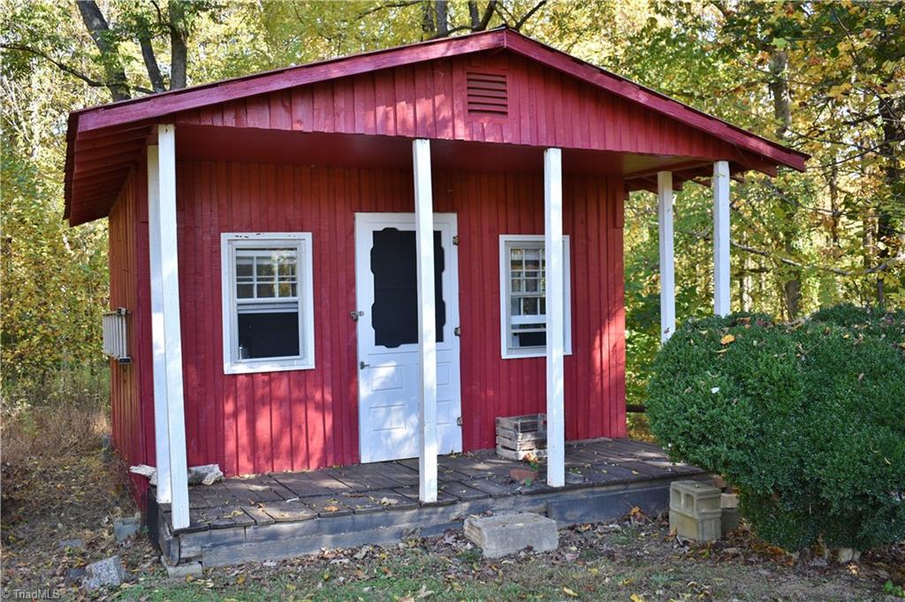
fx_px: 905
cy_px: 301
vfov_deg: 36.8
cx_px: 452
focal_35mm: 36
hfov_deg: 53.1
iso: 400
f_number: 4
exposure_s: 1/250
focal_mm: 24
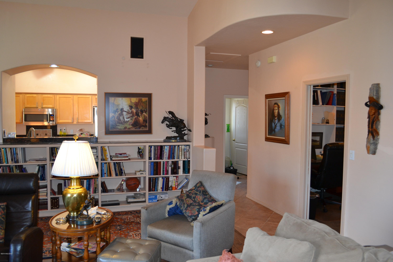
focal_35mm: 27
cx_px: 196
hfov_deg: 67.4
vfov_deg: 47.9
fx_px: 295
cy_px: 131
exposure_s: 1/60
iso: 640
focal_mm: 18
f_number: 3.5
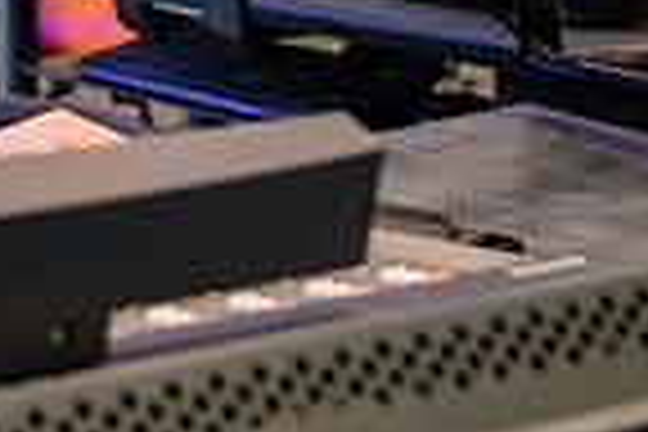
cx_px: -378
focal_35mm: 113
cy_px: -236
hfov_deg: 16.2
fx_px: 2034
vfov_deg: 11.6
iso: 800
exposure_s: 1/60
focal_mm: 28
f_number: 2.8
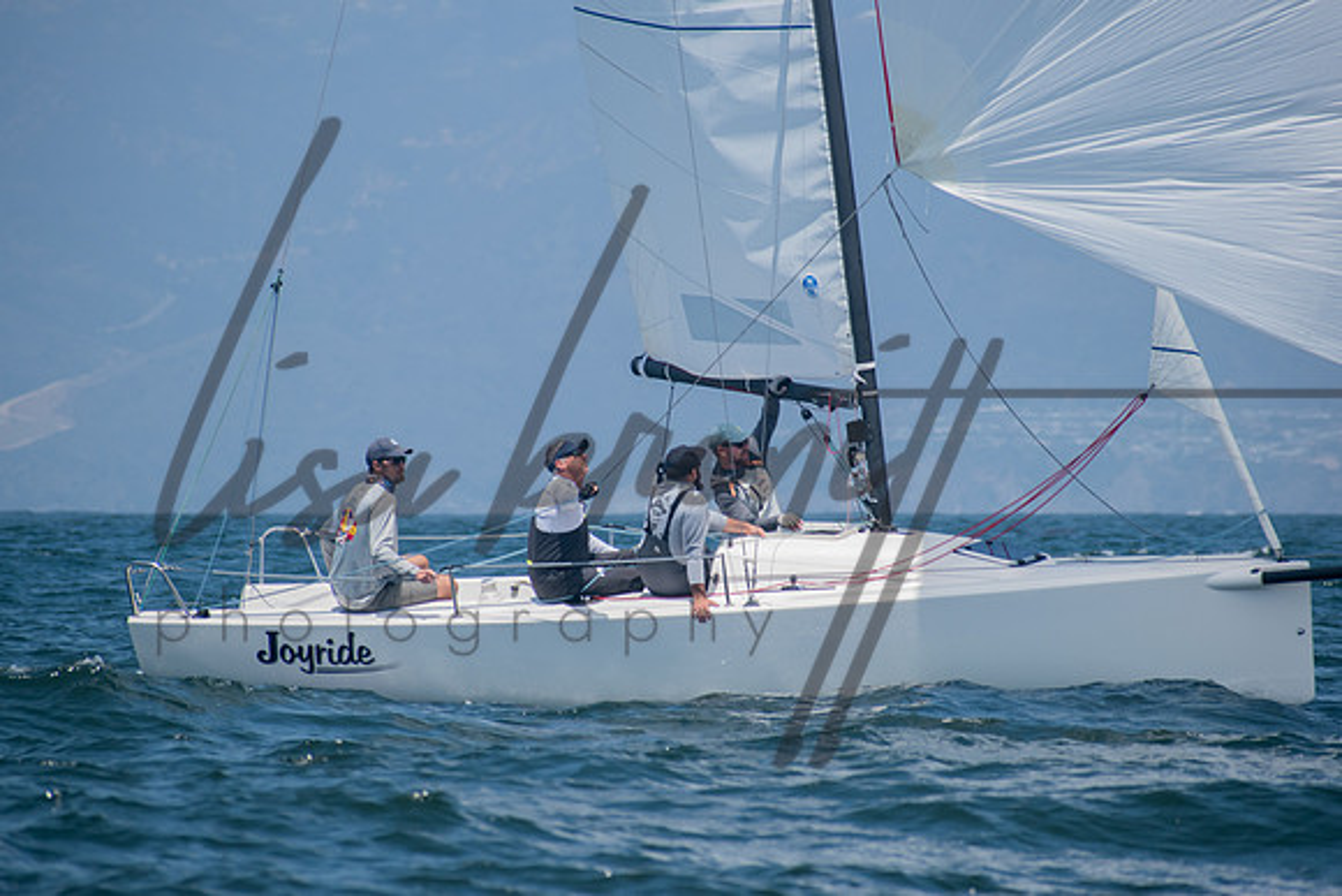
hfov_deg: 5.4
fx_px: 14175
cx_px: 671
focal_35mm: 380
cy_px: 448
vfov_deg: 3.6
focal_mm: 250
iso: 400
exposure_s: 1/1250
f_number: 8
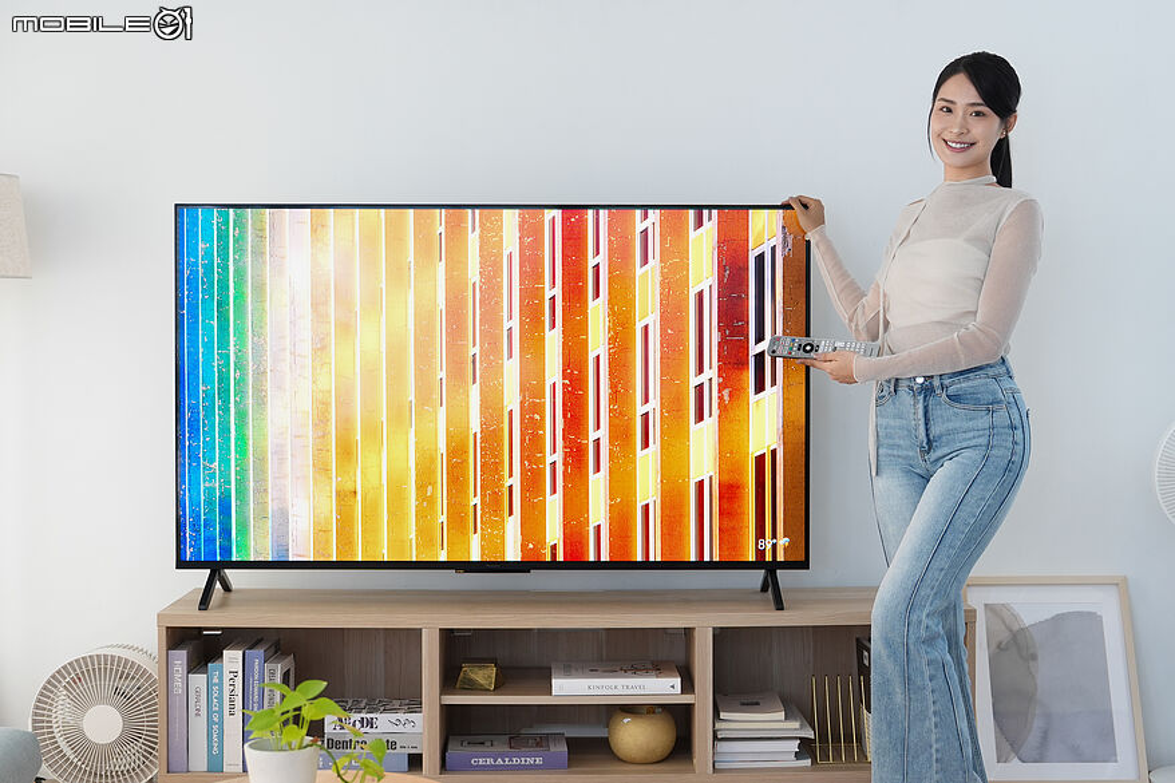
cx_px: 588
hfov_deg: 38.2
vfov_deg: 26.0
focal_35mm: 52
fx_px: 1697
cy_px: 392
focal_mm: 35
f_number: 2.8
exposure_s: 1/125
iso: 400
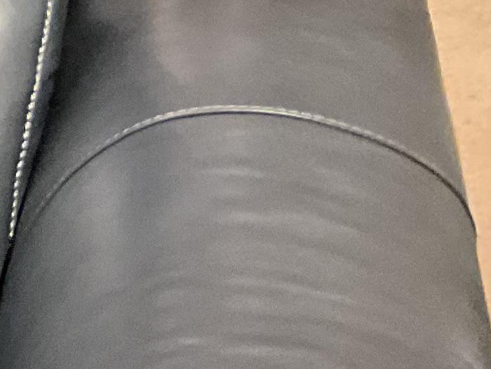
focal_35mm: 161
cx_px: -838
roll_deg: +5.6
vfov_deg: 9.2
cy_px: 215
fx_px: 2284
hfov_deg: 10.0
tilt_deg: -28.7
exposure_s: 1/50
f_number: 1.8
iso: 160
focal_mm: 3
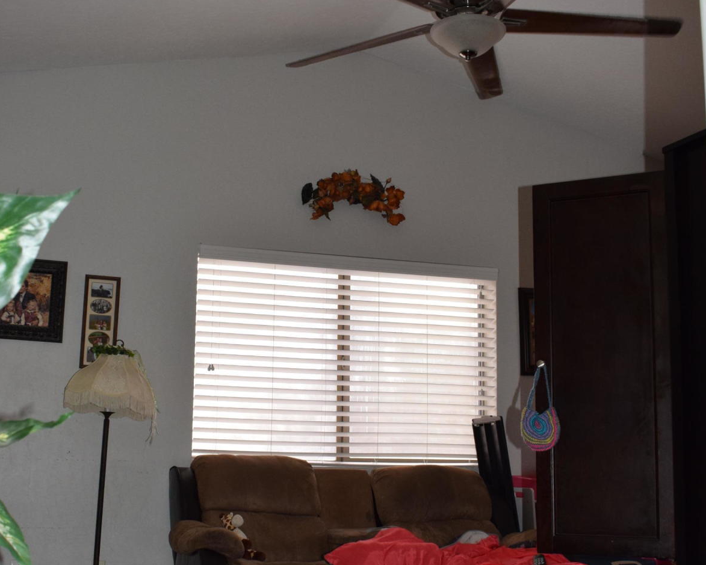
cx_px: 332
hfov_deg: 38.8
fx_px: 1003
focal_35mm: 48
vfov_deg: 31.4
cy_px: 310
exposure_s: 1/125
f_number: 5.6
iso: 800
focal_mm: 20
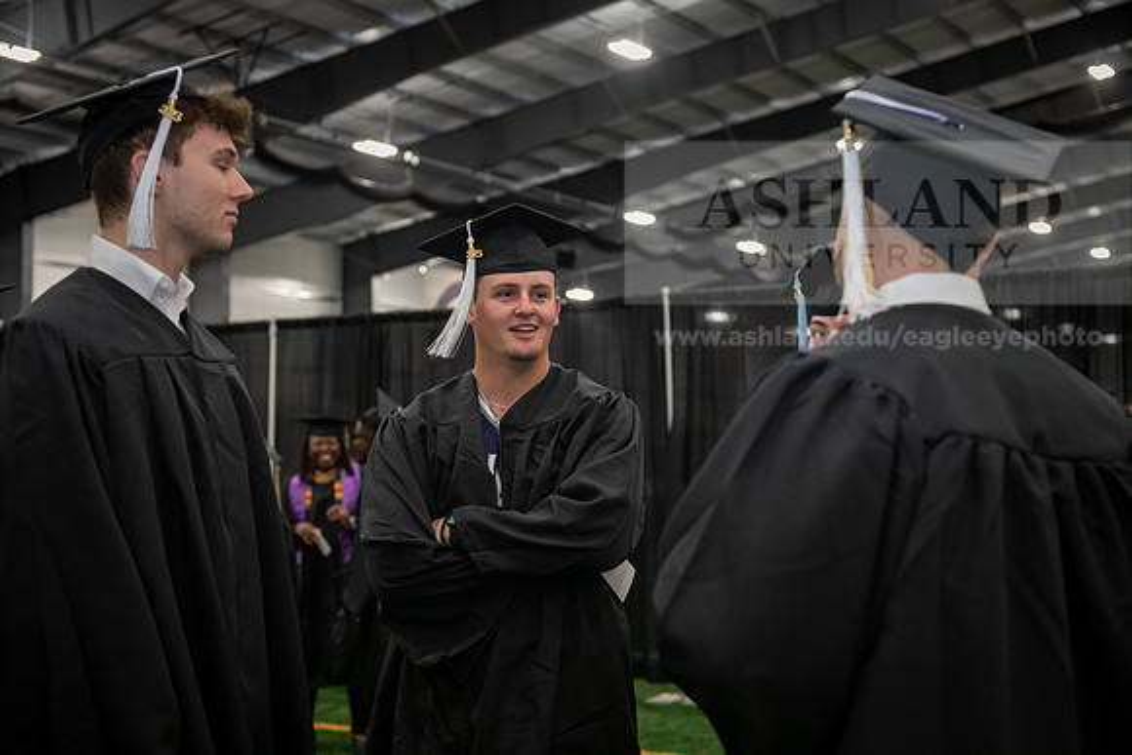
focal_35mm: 55
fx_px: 1730
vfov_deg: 24.6
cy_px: 378
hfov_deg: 36.2
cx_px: 566
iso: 2500
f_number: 3.5
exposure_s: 1/160
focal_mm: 55
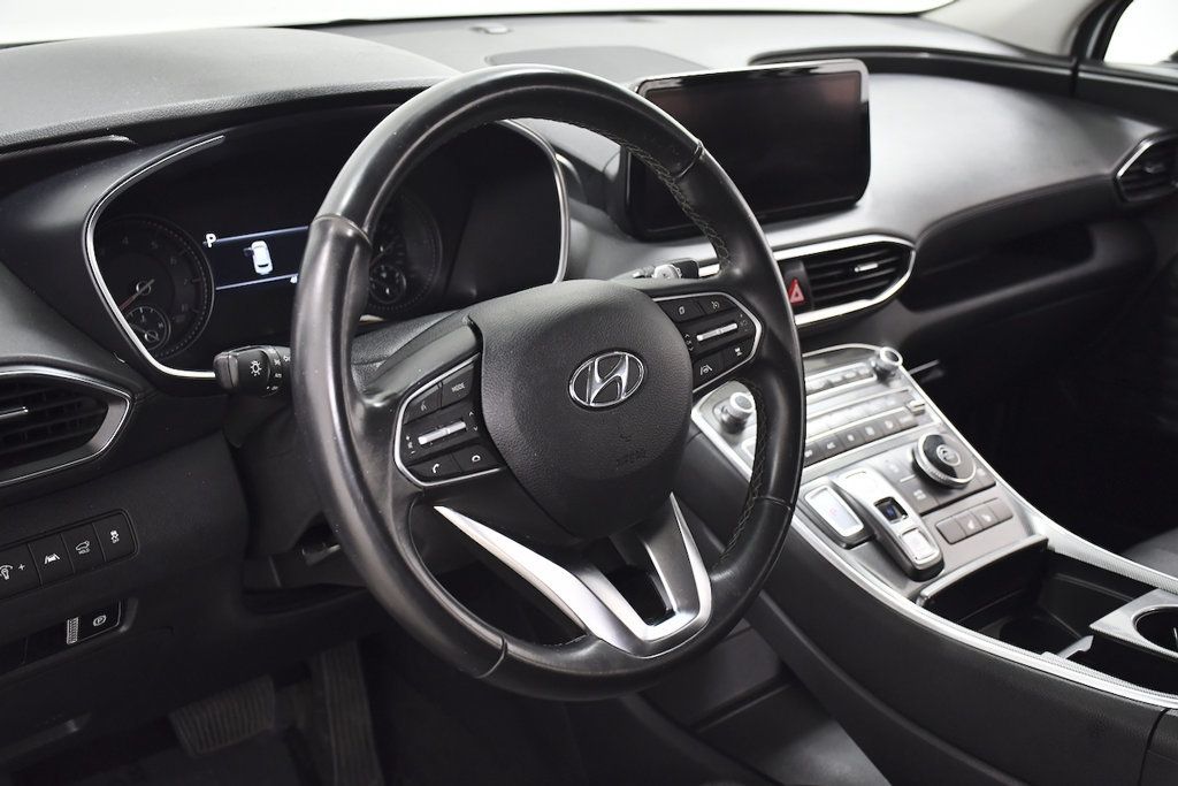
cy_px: 393
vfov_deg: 29.9
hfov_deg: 43.6
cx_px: 589
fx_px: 1473
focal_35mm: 45
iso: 1250
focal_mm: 30
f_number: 4
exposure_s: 1/160
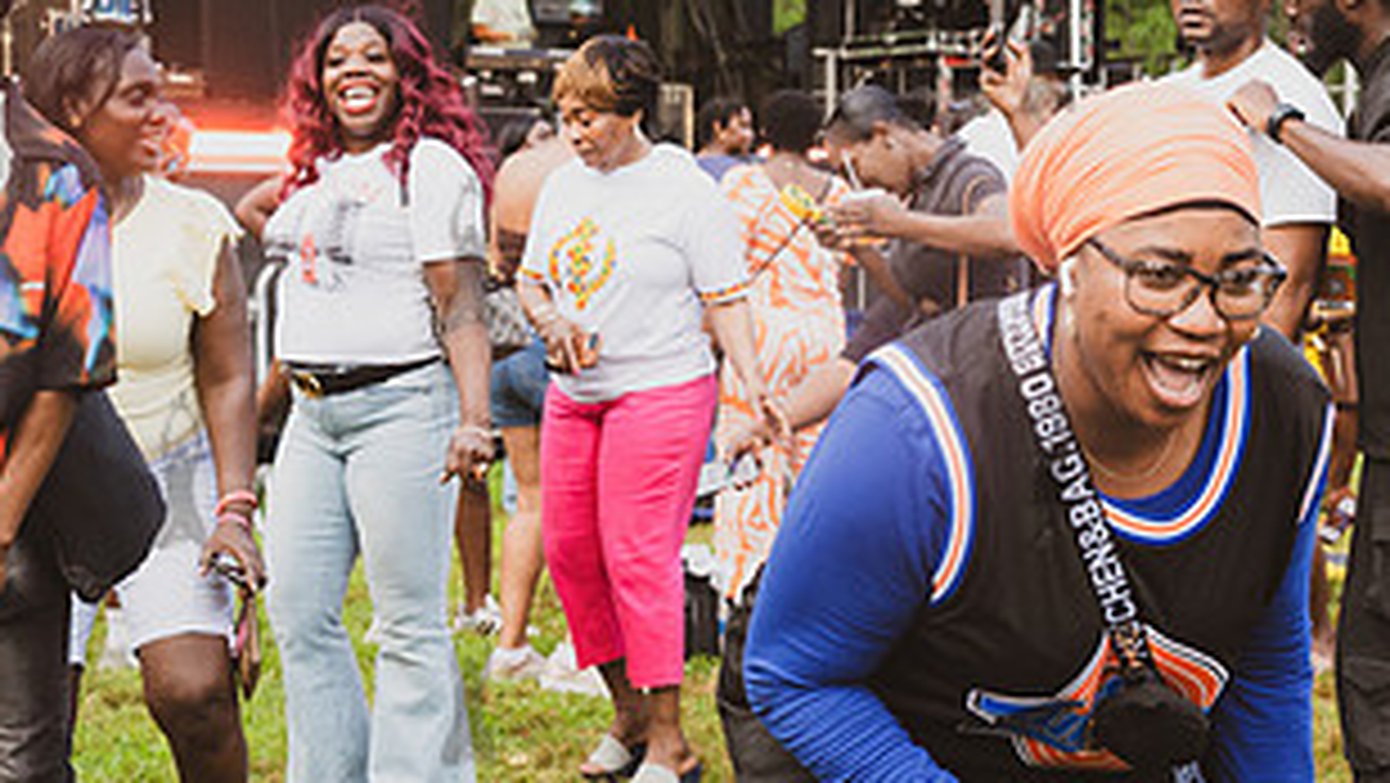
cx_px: 1044
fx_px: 2581
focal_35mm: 70
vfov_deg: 17.2
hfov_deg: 29.7
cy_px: 468
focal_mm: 35
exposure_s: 1/640
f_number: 4
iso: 1000
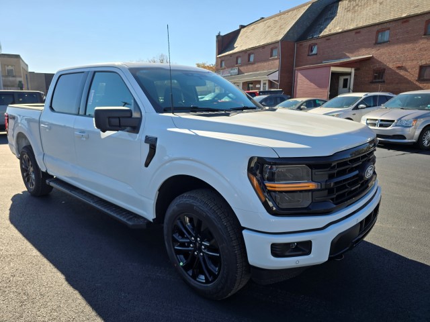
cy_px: 161
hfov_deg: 73.9
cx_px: 215
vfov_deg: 58.9
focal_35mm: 23
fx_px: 286
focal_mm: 6.3
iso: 12
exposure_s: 1/629
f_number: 1.7
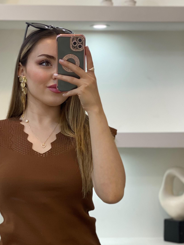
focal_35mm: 96
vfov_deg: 20.3
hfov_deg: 15.4
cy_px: 172
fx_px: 680
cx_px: 54
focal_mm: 6
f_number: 2
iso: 80
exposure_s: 1/100
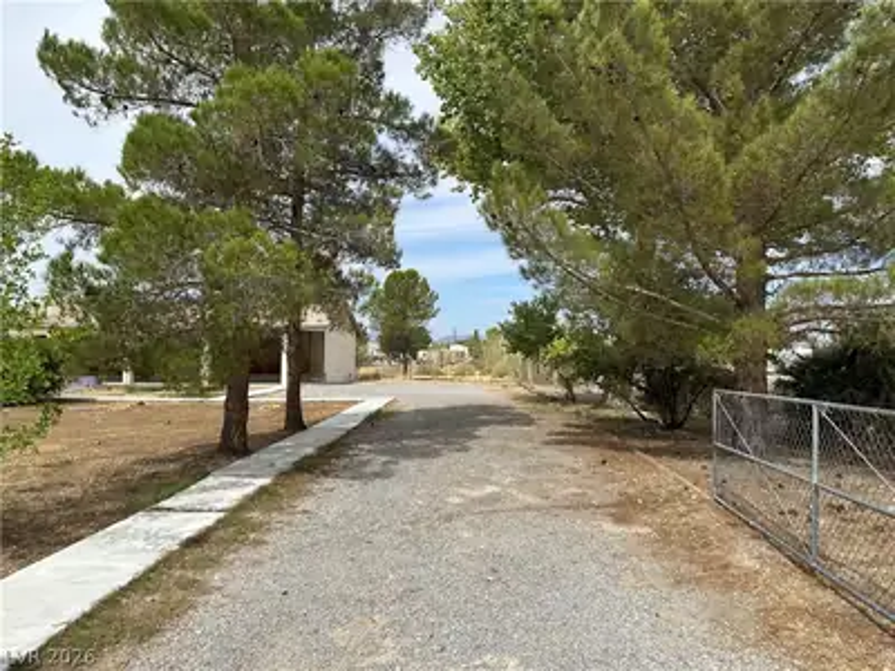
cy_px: 336
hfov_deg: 71.6
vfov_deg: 56.8
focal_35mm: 24
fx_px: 621
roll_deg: -0.1
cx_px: 448
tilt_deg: +2.4
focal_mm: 6.86
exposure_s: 1/5000
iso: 80
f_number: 1.78
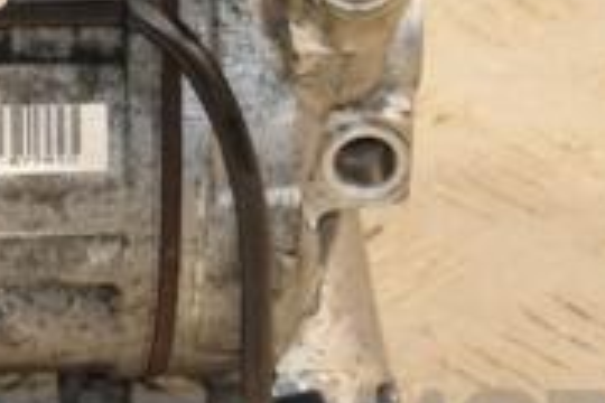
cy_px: -7
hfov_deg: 5.9
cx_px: -60
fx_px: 5881
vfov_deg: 3.9
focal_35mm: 350
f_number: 5.3
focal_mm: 70
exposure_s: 1/125
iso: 800
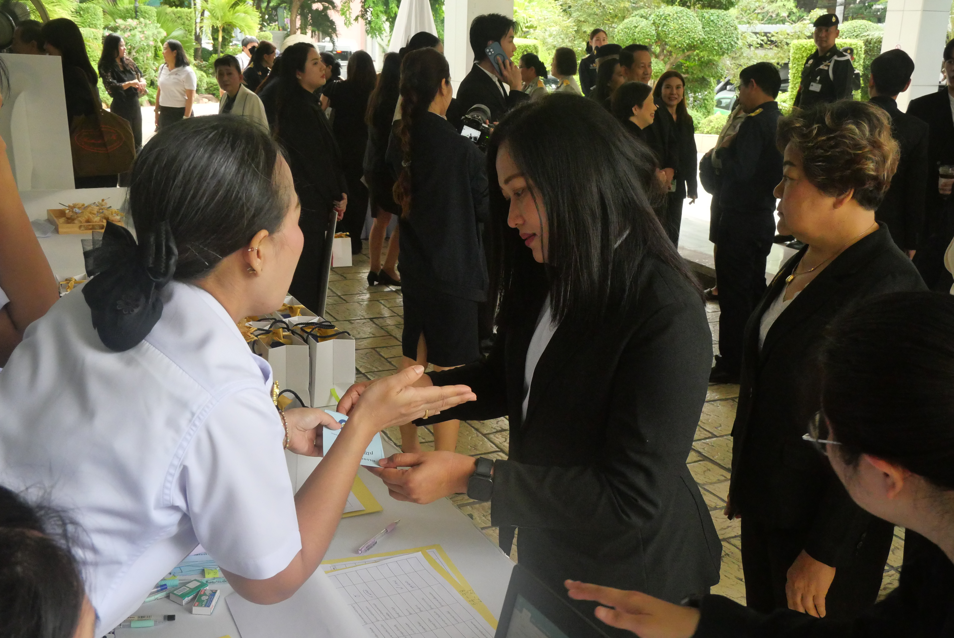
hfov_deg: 54.4
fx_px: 928
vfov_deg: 37.9
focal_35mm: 35
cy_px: 319
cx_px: 477
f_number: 6.3
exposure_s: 1/320
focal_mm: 17
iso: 3200
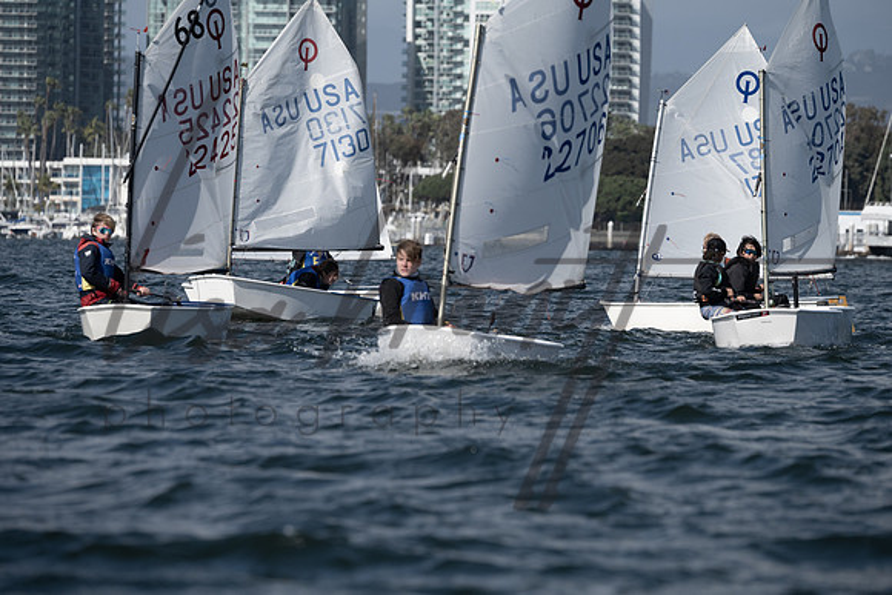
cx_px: 446
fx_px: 7683
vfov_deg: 4.4
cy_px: 298
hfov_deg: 6.6
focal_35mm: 310
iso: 320
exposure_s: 1/1250
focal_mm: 310
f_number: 9
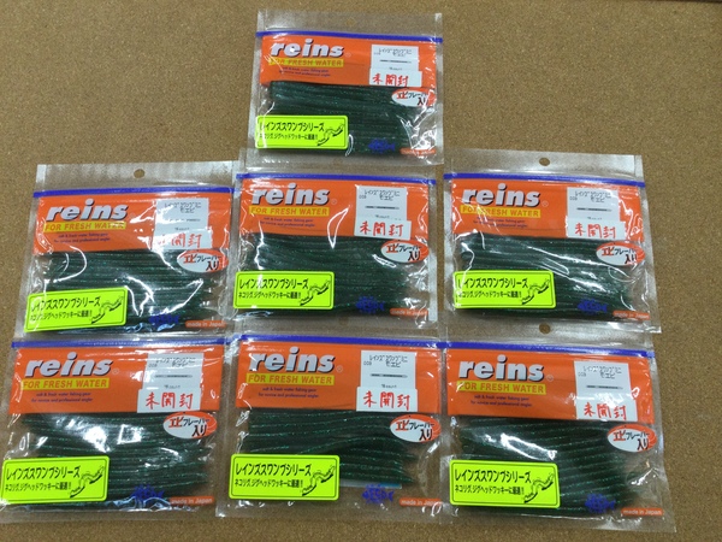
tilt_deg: -72.8
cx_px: 361
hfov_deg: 58.4
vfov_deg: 45.4
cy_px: 271
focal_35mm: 31
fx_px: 647
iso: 32
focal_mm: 3.3
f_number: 2.4
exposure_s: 1/30
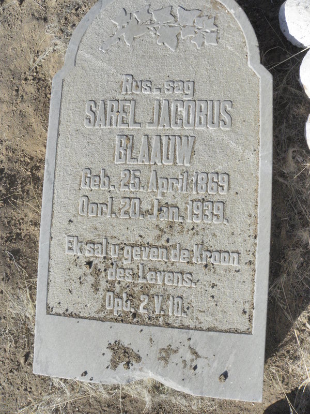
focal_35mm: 26
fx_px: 310
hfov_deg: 53.1
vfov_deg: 67.3
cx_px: 155
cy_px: 207
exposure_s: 1/1000
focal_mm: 4.6
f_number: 6.3
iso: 200
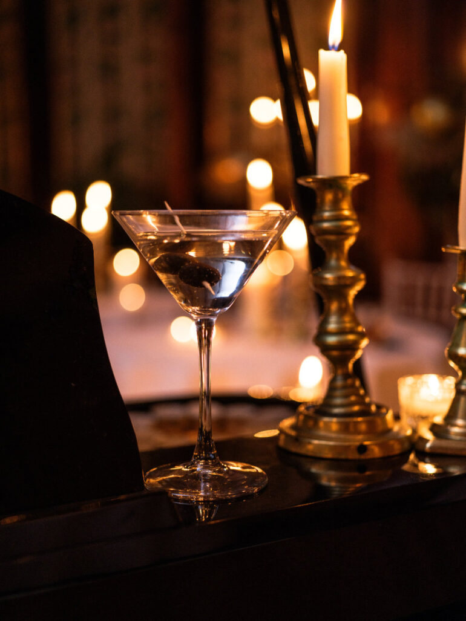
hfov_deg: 29.1
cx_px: 233
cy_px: 310
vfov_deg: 38.2
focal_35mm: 50
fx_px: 898
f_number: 2.8
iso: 1250
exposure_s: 1/125
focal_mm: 63
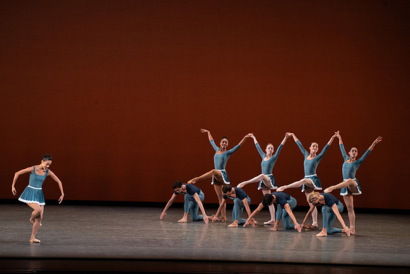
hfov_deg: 11.2
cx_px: 205
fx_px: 2085
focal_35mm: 183
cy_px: 137
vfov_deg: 7.5
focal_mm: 183
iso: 5000
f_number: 9
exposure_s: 1/400
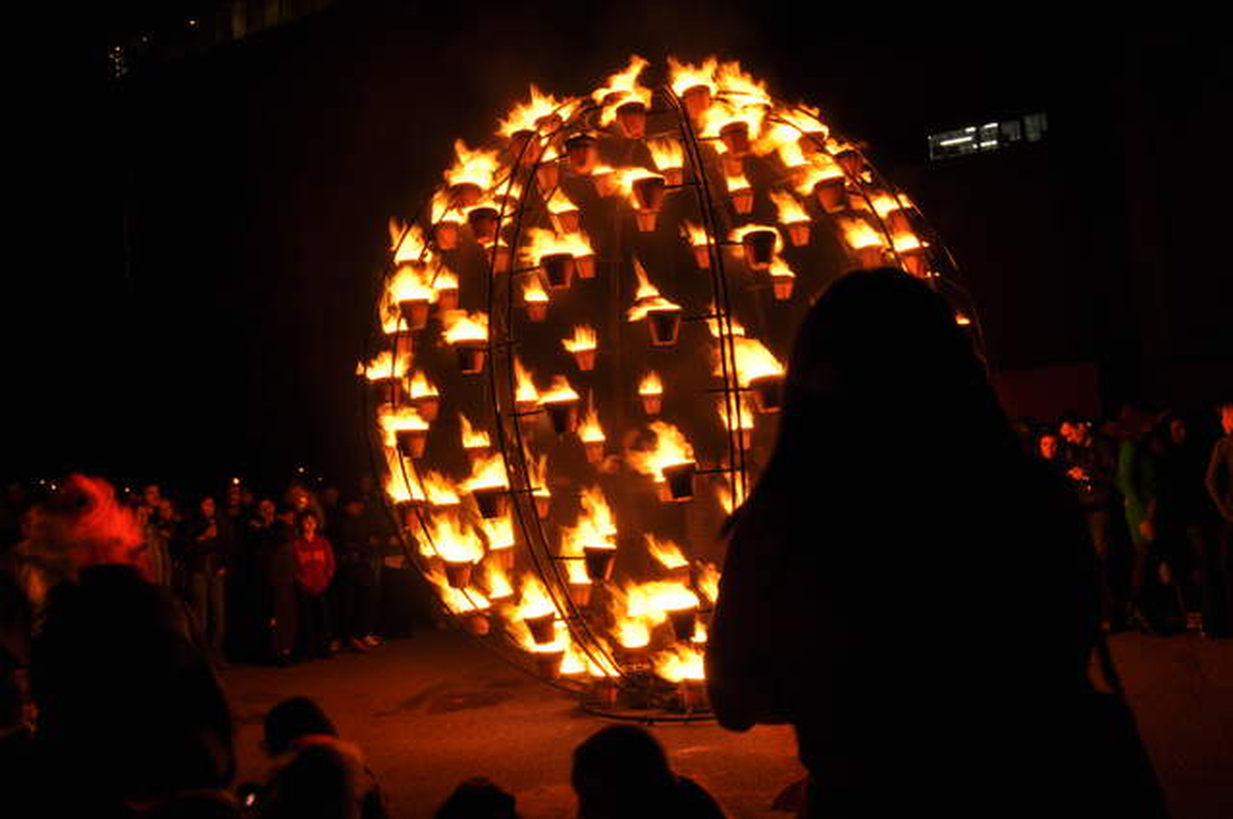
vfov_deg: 41.6
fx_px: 1077
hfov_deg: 59.6
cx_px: 616
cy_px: 410
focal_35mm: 32
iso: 200
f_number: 20
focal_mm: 21
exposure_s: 1
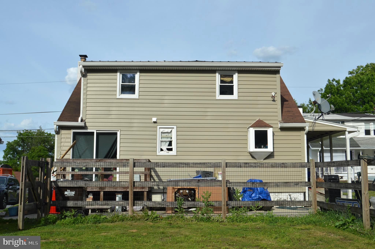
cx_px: 188
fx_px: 406
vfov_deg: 34.1
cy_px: 124
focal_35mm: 39
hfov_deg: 49.6
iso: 100
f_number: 9
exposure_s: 1/320
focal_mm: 26
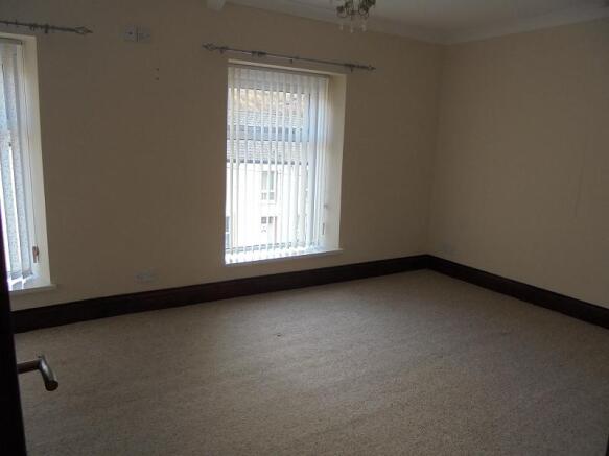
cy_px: 228
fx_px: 457
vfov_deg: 53.0
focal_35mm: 26
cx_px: 304
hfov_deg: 67.3
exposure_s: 1/30
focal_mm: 4.6
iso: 100
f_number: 3.5
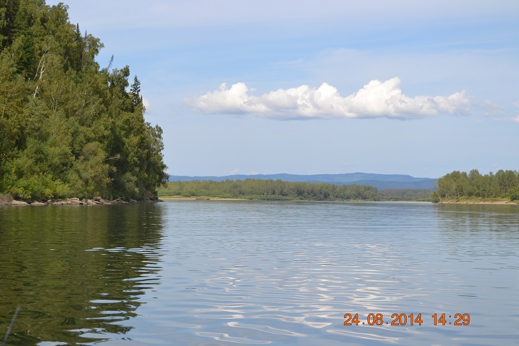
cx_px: 260
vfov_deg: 16.5
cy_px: 173
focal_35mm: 82
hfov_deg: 24.6
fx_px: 1189
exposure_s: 1/250
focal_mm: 55
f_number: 8
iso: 100
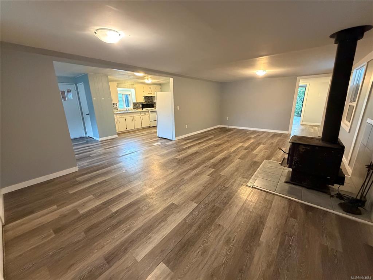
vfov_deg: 85.7
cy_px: 140
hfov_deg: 102.1
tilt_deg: -15.7
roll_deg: +1.7
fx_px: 151
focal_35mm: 14
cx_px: 186
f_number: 2.2
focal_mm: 2.22
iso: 640
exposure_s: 1/60
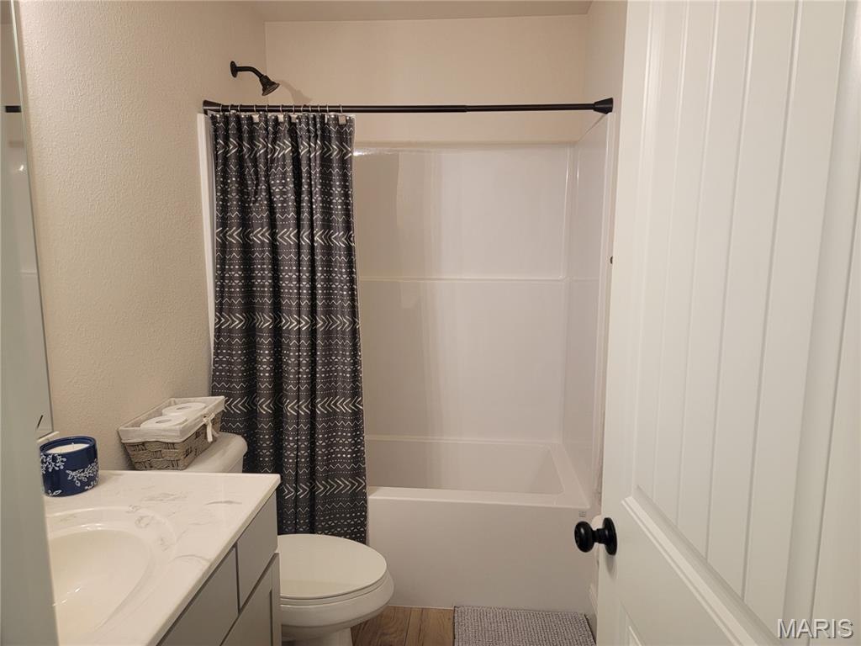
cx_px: 430
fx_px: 597
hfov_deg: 71.6
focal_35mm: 24
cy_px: 323
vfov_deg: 56.8
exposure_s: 1/120
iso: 200
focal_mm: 6.7
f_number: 1.8
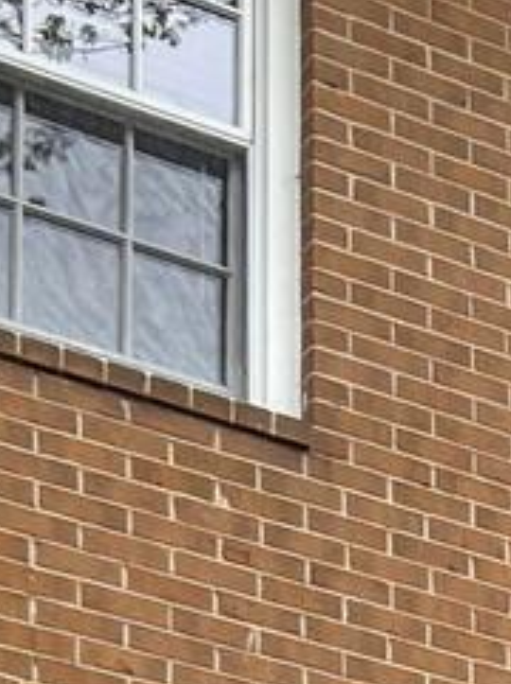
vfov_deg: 10.5
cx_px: 931
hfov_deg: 8.6
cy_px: 1578
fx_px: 3276
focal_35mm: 166
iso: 40
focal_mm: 5.7
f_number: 1.5
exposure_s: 1/191
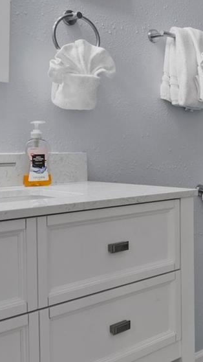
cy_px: 153
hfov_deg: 23.5
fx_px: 431
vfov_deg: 45.3
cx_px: 261
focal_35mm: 45
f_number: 8
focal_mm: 15
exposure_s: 1/1.67
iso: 250
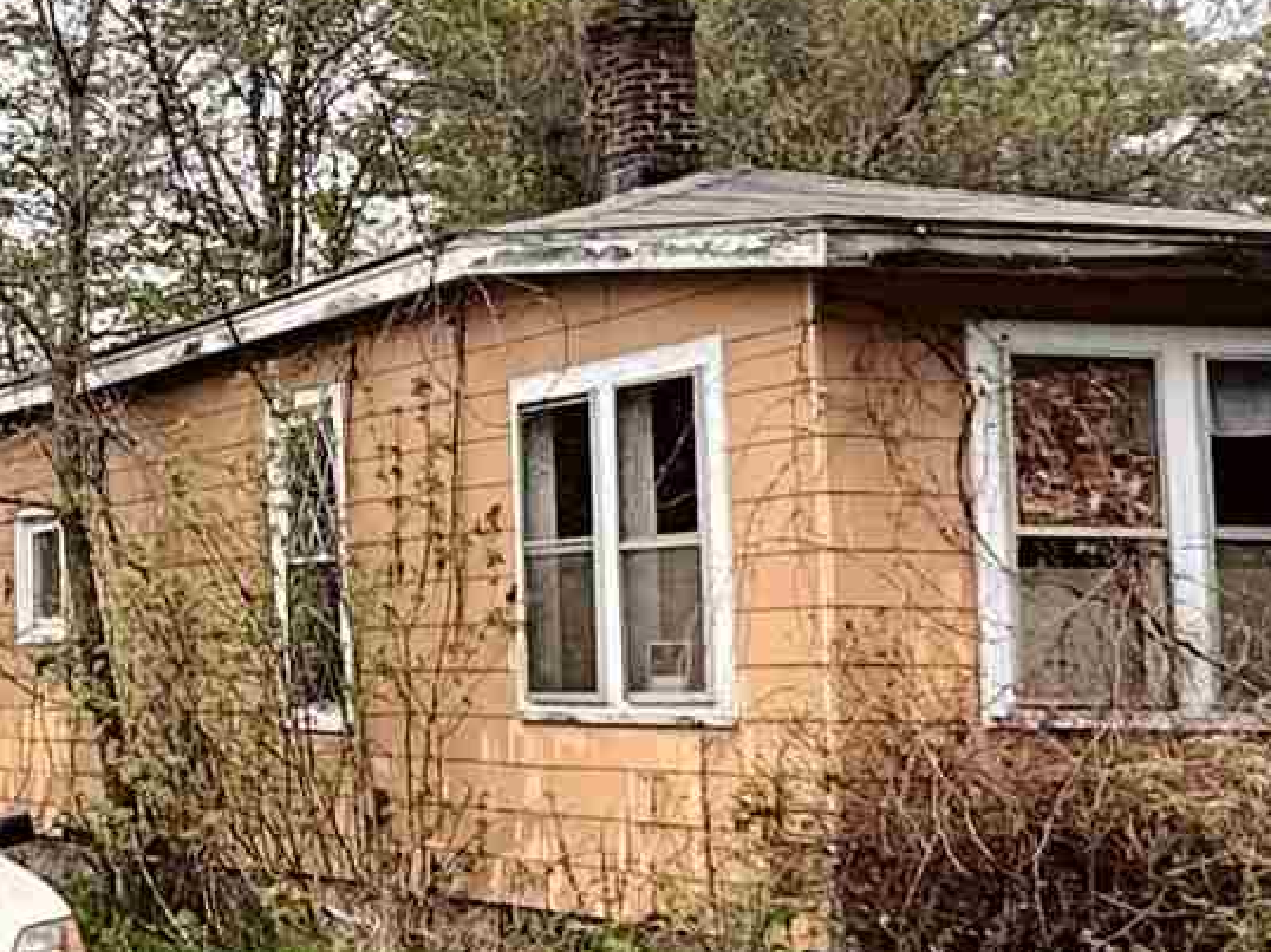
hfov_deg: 21.0
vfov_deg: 18.4
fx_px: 2936
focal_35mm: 80
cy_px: 418
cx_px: -591
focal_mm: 2.22
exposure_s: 1/1006
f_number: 2.2
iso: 50
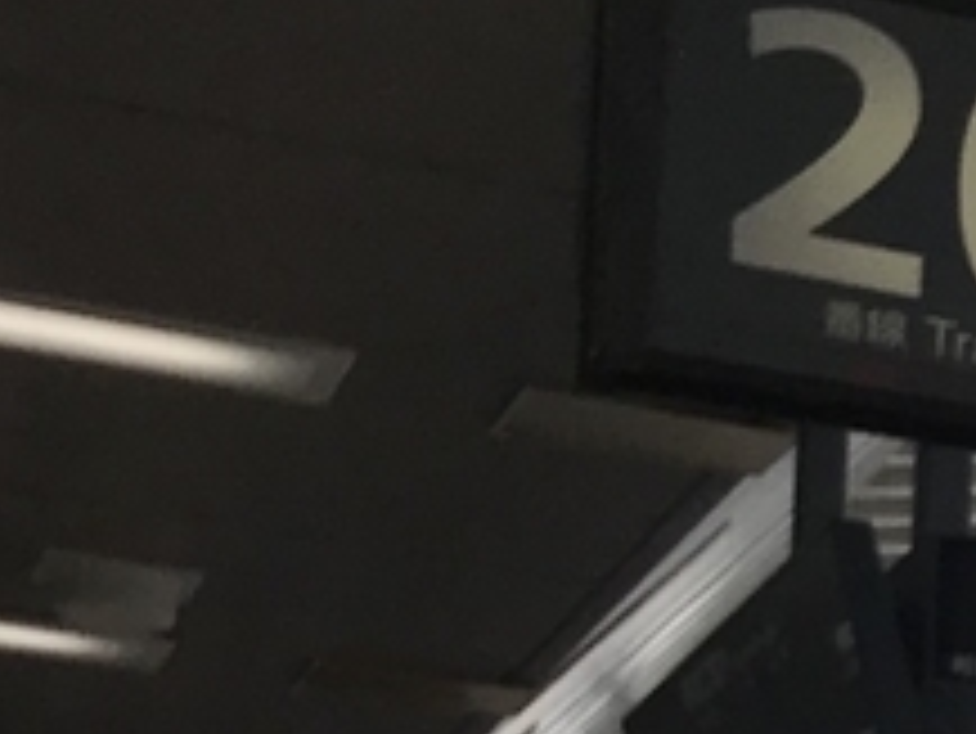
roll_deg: -0.4
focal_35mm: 155
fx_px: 4373
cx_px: 2591
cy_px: 1391
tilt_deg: +6.8
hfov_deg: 10.4
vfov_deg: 9.1
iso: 20
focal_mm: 3.99
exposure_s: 1/2398
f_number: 1.8
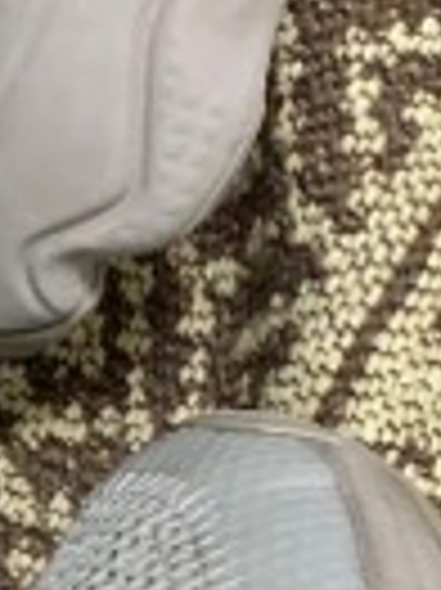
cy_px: 513
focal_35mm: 199
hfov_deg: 7.3
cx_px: -306
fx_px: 3386
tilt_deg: -76.0
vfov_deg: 9.9
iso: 400
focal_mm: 4.25
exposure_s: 1/37
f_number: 1.8
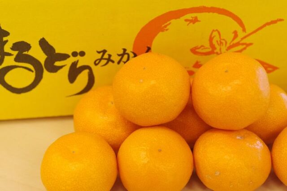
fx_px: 597
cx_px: 144
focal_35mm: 75
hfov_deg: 27.0
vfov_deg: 18.1
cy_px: 96
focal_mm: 50
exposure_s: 1/100
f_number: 4
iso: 1600
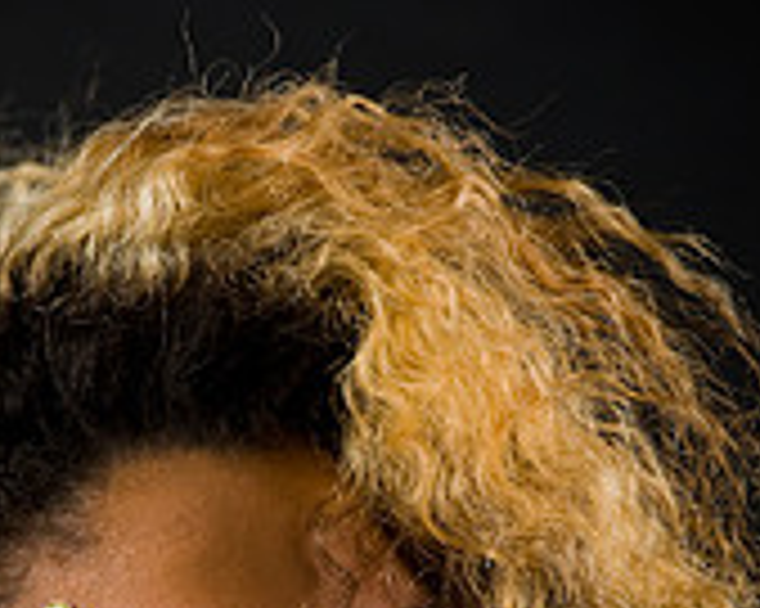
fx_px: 11218
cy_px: 824
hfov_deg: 3.9
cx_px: 196
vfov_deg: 3.1
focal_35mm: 499
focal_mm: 200
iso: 200
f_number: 5.6
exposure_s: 1/125
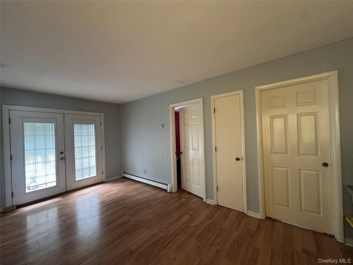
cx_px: 176
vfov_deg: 85.7
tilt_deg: +1.0
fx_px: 143
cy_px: 132
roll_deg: +1.6
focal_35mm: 14
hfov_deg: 102.1
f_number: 2.2
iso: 500
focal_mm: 2.22
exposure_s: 1/60
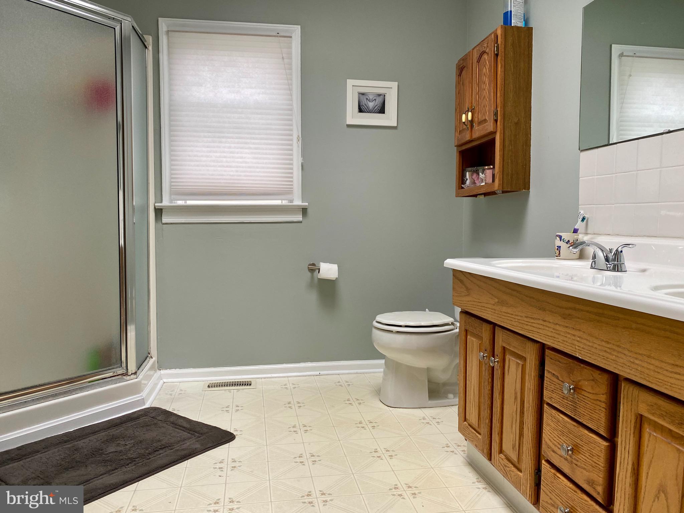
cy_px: 256
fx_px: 514
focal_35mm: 26
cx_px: 342
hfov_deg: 67.3
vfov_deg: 53.1
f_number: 1.8
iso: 64
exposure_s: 1/60
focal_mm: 4.25
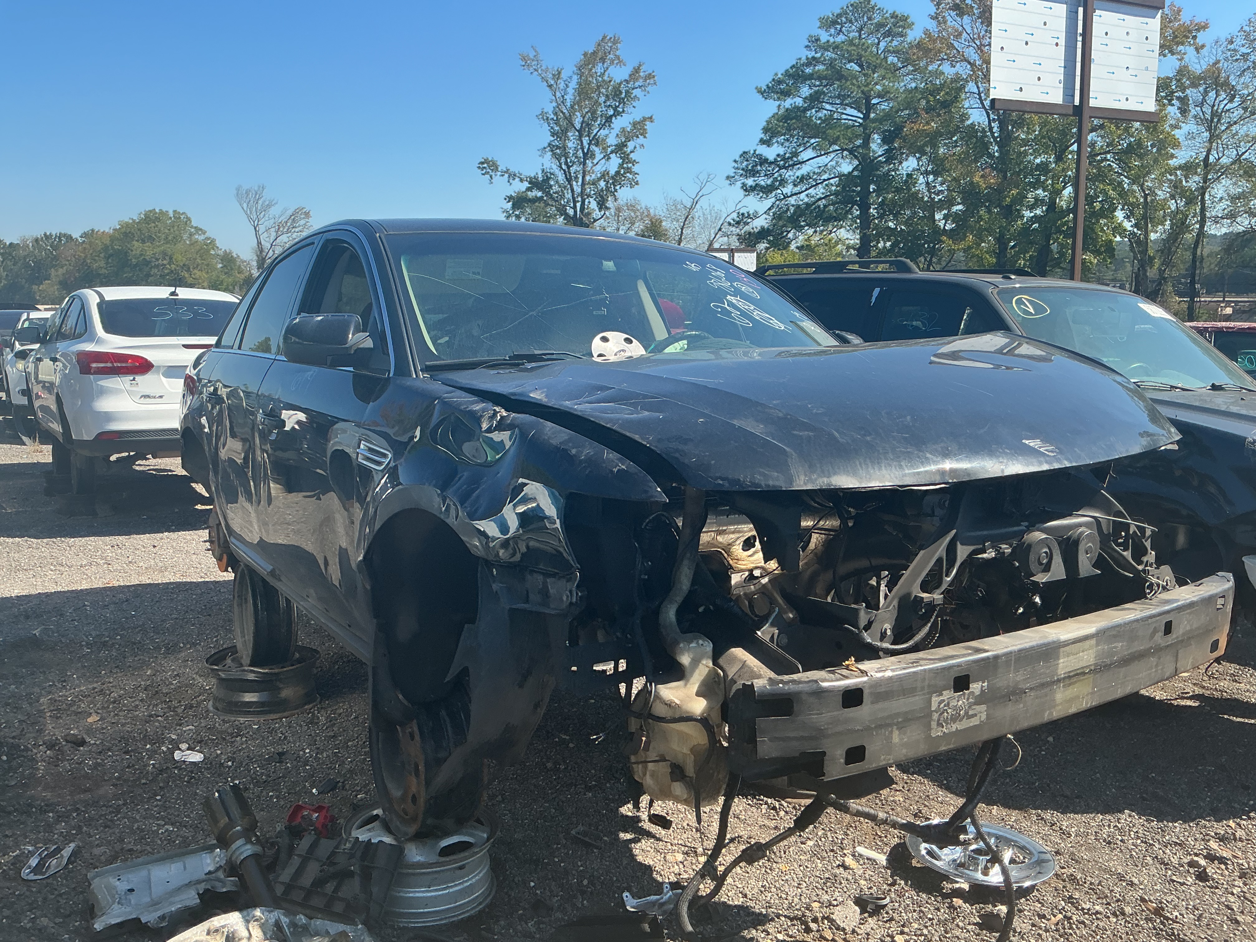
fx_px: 1052
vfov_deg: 48.2
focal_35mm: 29
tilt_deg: -7.7
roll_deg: +1.9
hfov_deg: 61.7
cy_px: 471
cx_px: 628
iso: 25
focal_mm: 3
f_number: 1.8
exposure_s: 1/770
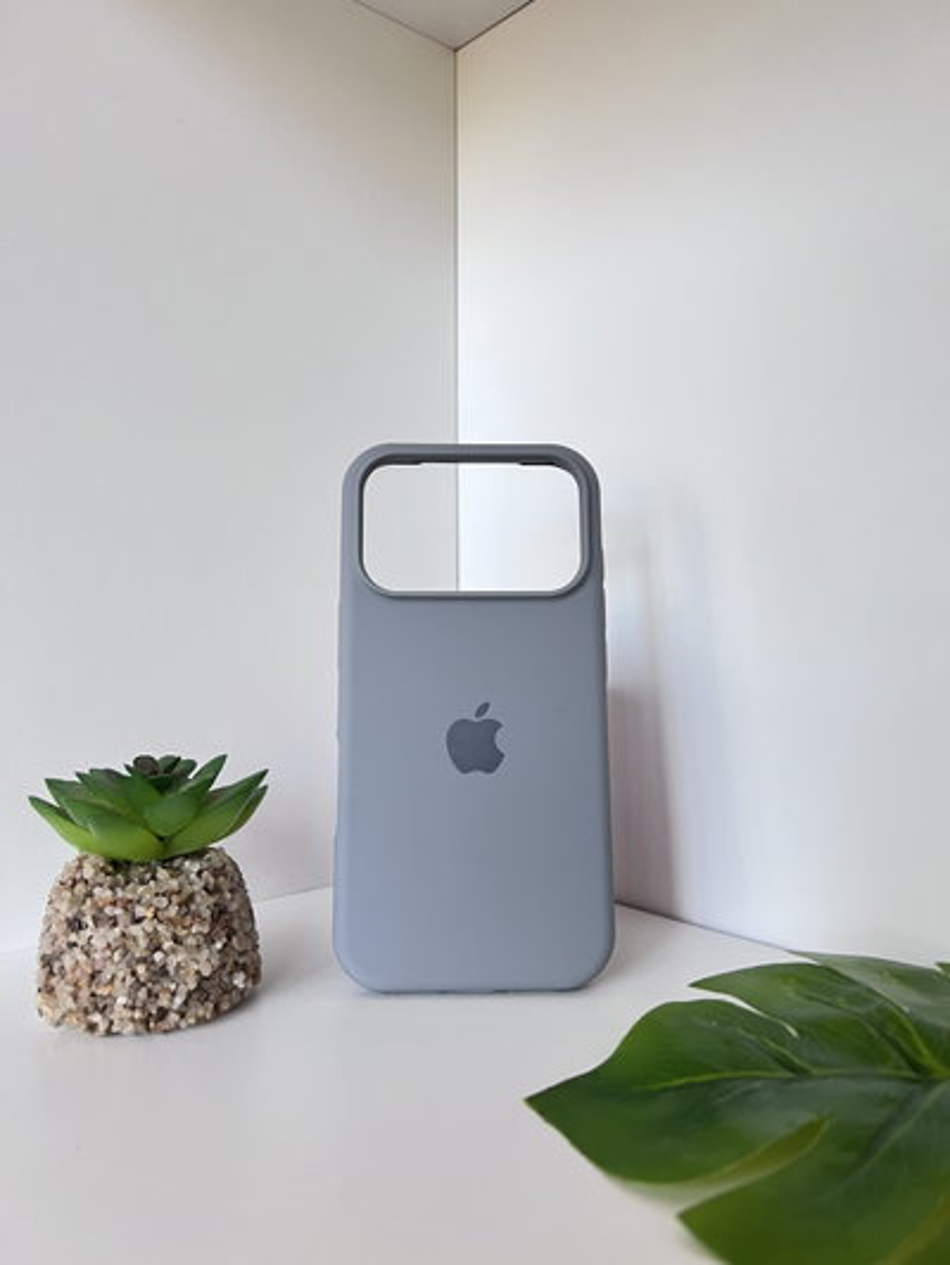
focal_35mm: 26
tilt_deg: -1.4
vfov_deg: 67.3
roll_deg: +1.3
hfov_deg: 53.1
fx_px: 951
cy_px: 632
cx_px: 475
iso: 125
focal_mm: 5.7
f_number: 1.5
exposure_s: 1/61
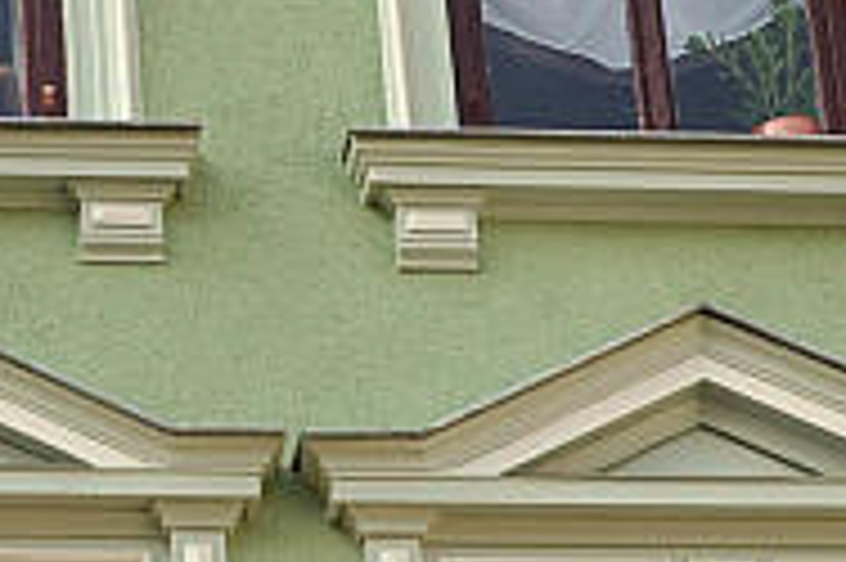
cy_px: 553
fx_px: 4807
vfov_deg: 6.7
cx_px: -112
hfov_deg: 9.9
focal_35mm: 205
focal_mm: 25
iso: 200
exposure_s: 1/320
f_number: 8
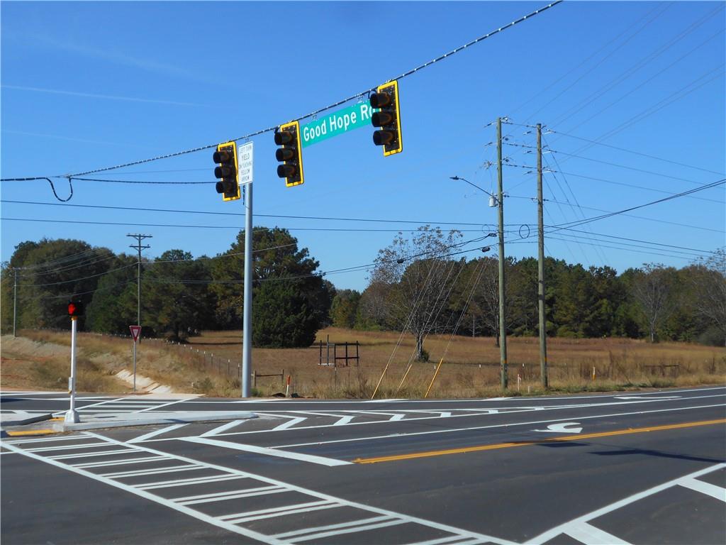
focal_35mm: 49
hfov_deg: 38.9
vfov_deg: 29.7
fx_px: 1028
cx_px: 363
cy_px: 272
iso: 80
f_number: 4.5
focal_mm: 8.8
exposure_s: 1/800
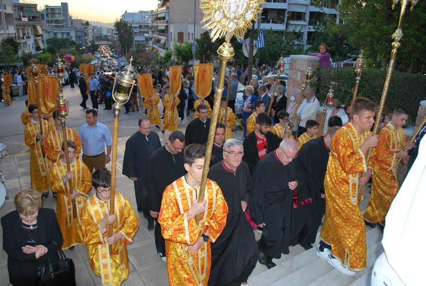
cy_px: 143
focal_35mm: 27
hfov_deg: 67.3
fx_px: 320
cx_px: 213
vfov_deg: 48.1
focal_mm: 18
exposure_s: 1/60
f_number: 3.5
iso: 200
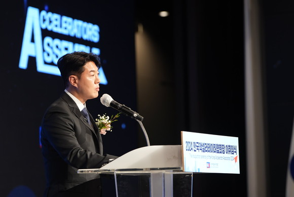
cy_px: 98
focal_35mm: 202
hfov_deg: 10.2
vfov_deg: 6.8
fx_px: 1651
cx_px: 147
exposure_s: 1/125
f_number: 2.8
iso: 640
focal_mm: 135
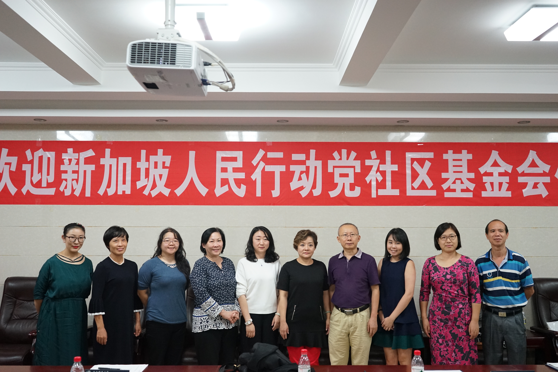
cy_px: 186
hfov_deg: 53.1
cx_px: 279
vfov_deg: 36.9
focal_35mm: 36
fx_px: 558
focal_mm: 36
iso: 3200
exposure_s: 1/60
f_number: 4
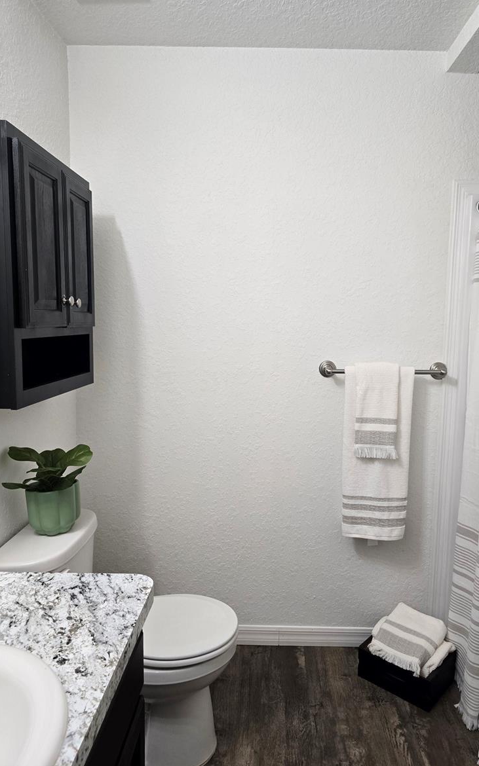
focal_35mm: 25
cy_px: 377
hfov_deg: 49.1
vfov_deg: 72.5
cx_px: 271
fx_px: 522
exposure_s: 1/120
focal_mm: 6.3
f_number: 1.7
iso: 160
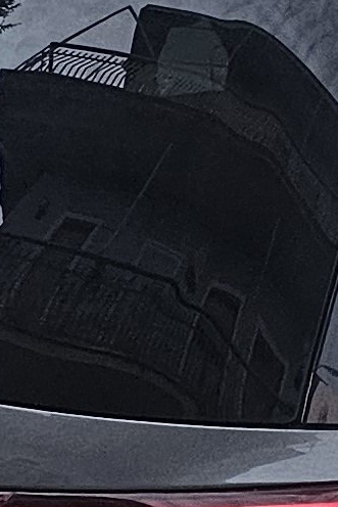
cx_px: 710
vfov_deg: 10.6
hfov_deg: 6.9
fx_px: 2716
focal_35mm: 193
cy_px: 399
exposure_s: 1/100
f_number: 1.7
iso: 500
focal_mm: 6.3
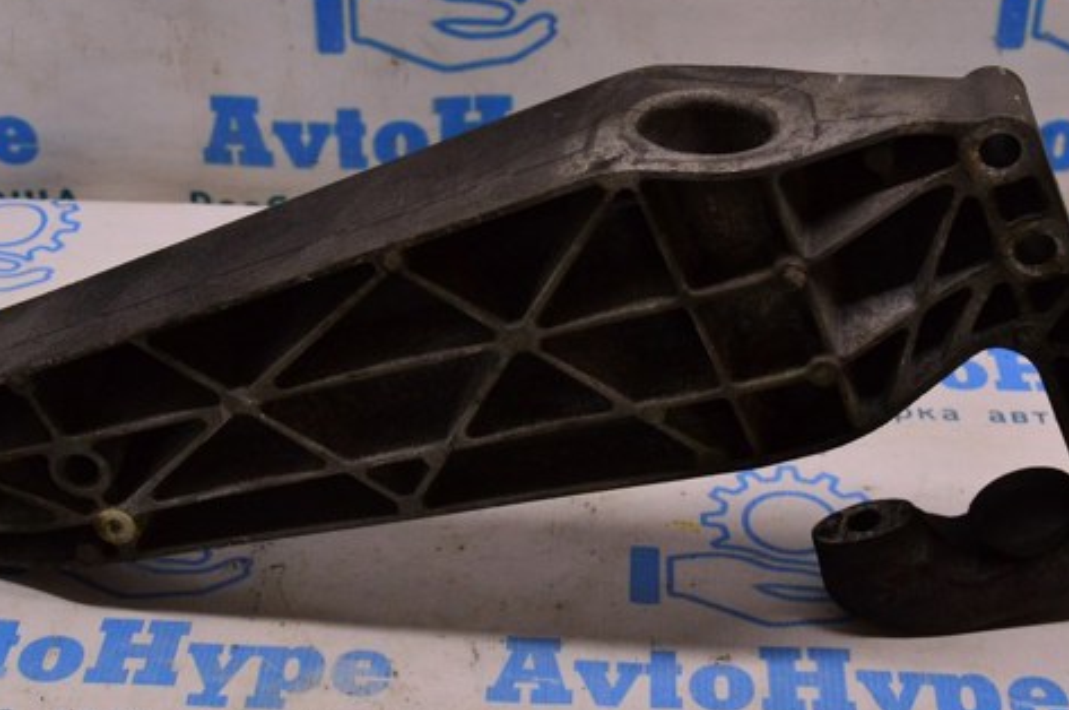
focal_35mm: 65
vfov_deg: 20.8
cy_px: 302
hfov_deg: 31.0
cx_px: 518
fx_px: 1927
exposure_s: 1/160
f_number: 8
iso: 1600
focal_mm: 32
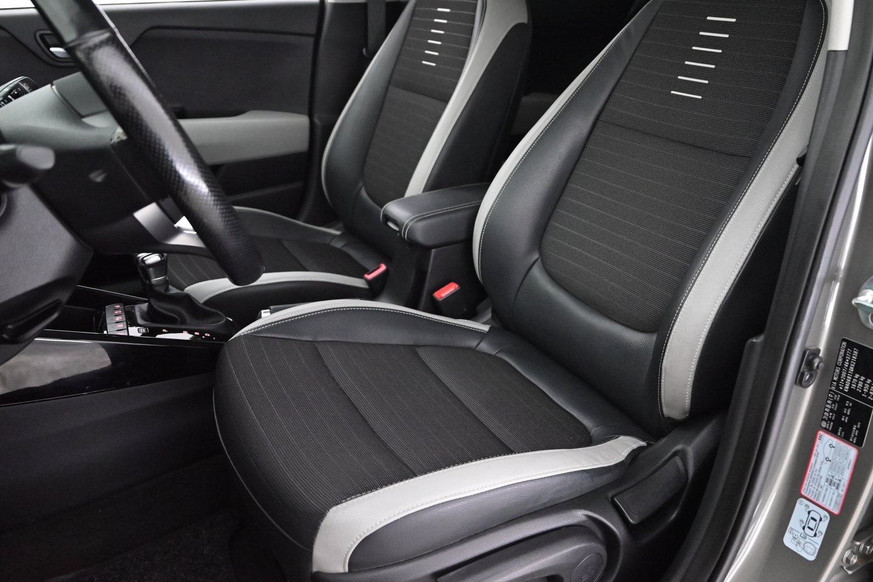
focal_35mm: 28
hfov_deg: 65.3
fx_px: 679
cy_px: 253
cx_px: 489
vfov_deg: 46.3
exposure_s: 1/60
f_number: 4
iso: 7200
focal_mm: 24
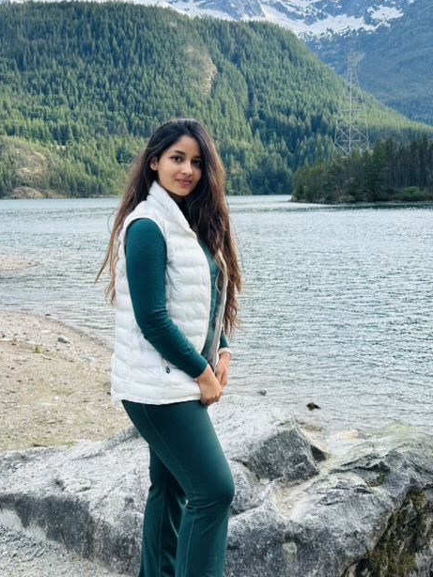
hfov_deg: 36.0
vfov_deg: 46.5
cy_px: 231
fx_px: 667
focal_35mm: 40
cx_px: 230
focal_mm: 6.86
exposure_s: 1/1949
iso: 80
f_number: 1.78
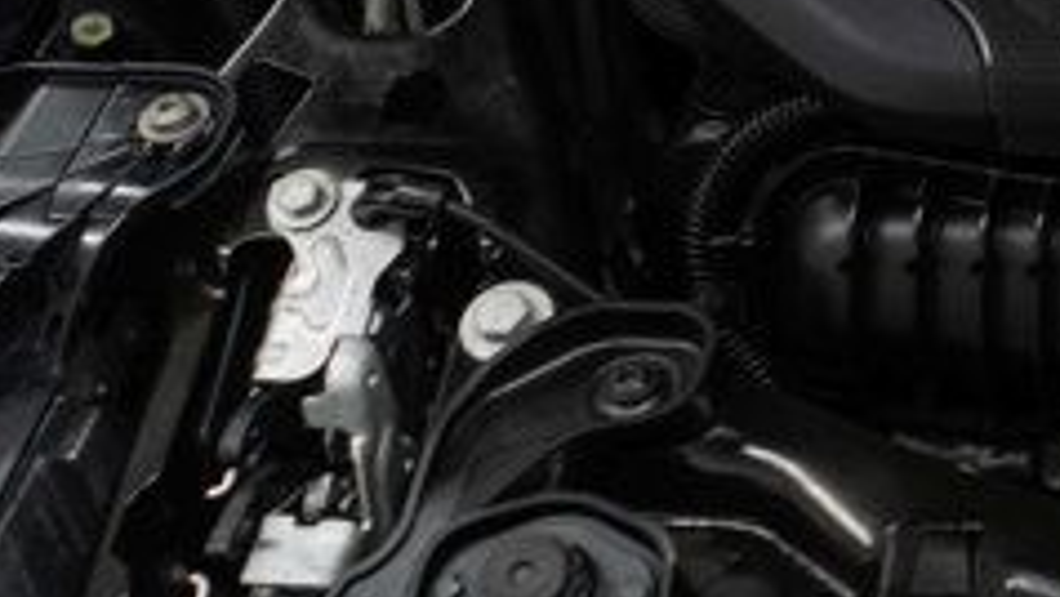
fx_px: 3542
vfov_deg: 9.5
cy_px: -189
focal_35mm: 126
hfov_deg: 14.4
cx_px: 2053
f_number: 3.2
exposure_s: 1/50
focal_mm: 28
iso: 400
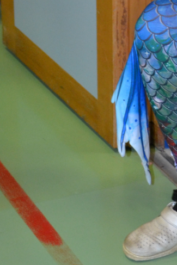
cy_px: 52
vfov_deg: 12.5
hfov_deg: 8.2
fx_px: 1209
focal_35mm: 164
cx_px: 280
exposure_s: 1/60
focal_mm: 26
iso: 800
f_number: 4.2
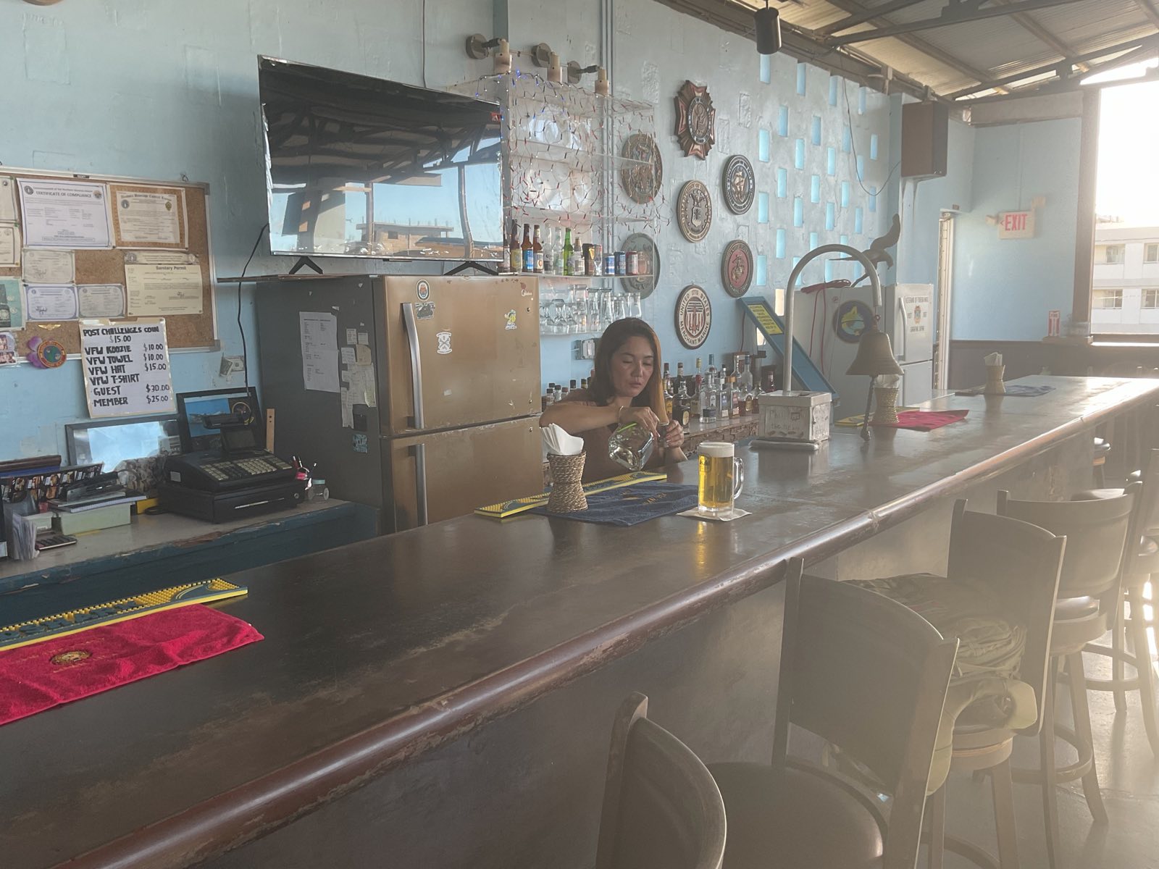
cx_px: 580
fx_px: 971
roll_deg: +3.0
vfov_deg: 48.2
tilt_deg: -7.5
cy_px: 434
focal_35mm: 29
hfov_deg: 61.7
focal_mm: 3
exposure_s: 1/120
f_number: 1.8
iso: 25
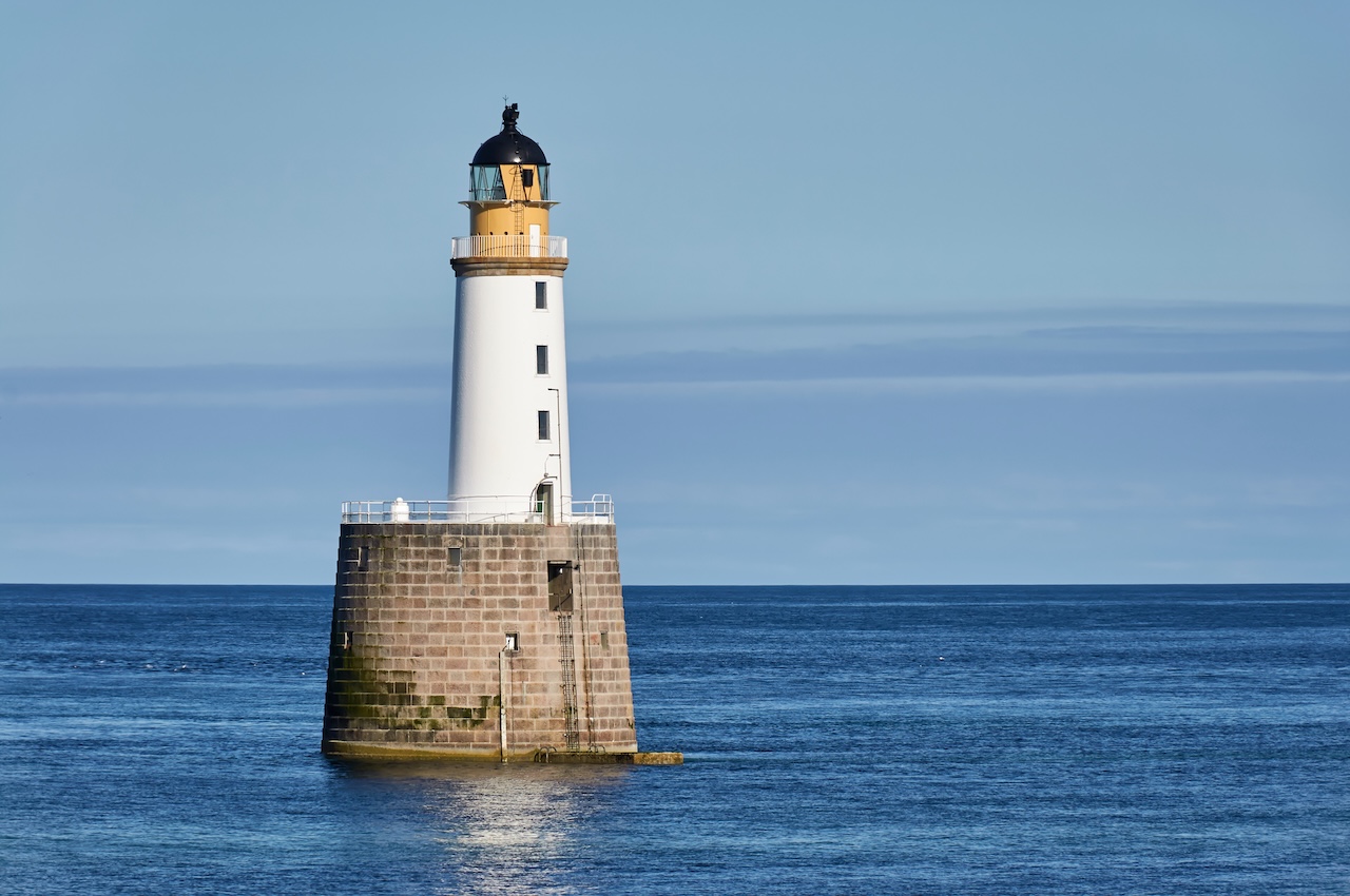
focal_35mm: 225
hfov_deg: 9.2
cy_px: 448
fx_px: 8427
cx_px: 675
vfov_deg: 6.1
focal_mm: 150
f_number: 10
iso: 200
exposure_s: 1/800
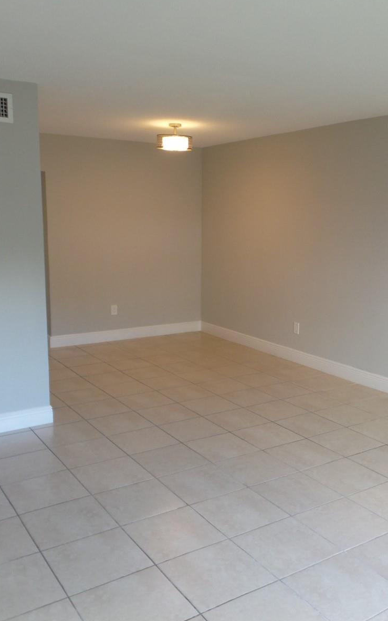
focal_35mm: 33
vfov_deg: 58.1
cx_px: 246
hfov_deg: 38.1
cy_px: 309
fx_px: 558
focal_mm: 4.1
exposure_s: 1/30
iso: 125
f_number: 2.8
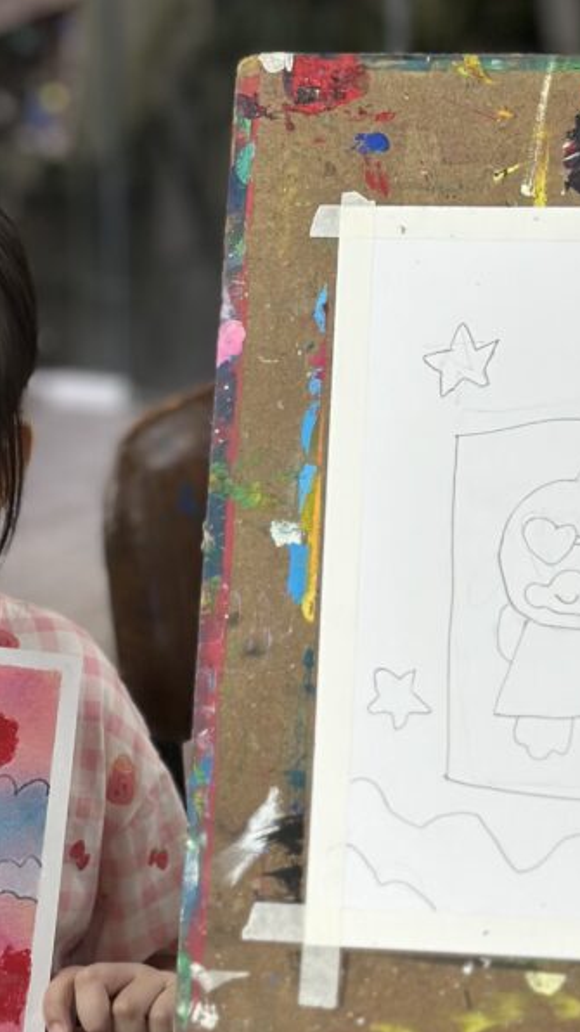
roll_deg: +0.4
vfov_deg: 18.2
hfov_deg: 10.3
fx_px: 3201
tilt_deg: -12.5
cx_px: 111
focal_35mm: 117
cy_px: 290
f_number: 1.78
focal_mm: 6.86
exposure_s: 1/100
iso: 160
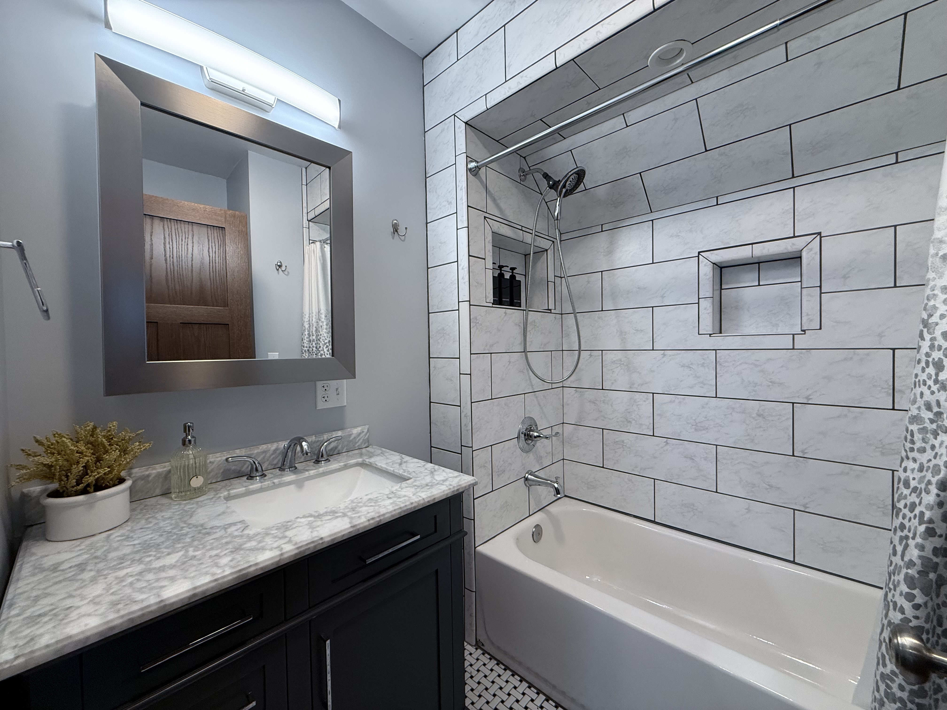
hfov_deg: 102.1
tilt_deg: -1.3
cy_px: 355
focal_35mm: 14
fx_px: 383
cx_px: 474
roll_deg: +0.6
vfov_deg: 85.7
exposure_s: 1/120
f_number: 2.2
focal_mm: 2.22
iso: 200
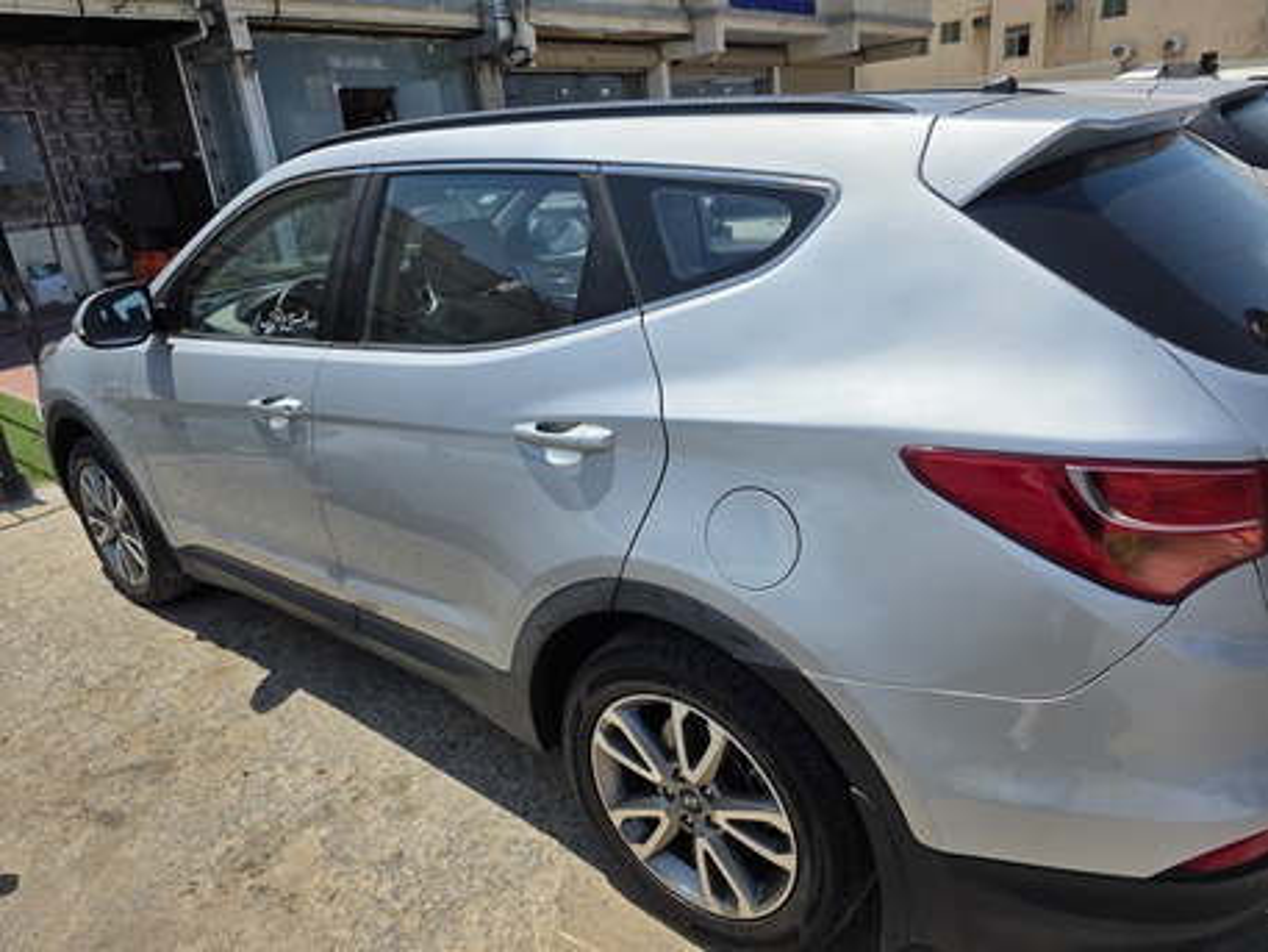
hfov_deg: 73.9
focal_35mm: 23
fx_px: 843
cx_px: 634
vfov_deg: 58.9
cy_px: 476
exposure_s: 1/7944
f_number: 1.7
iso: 64
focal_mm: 6.3
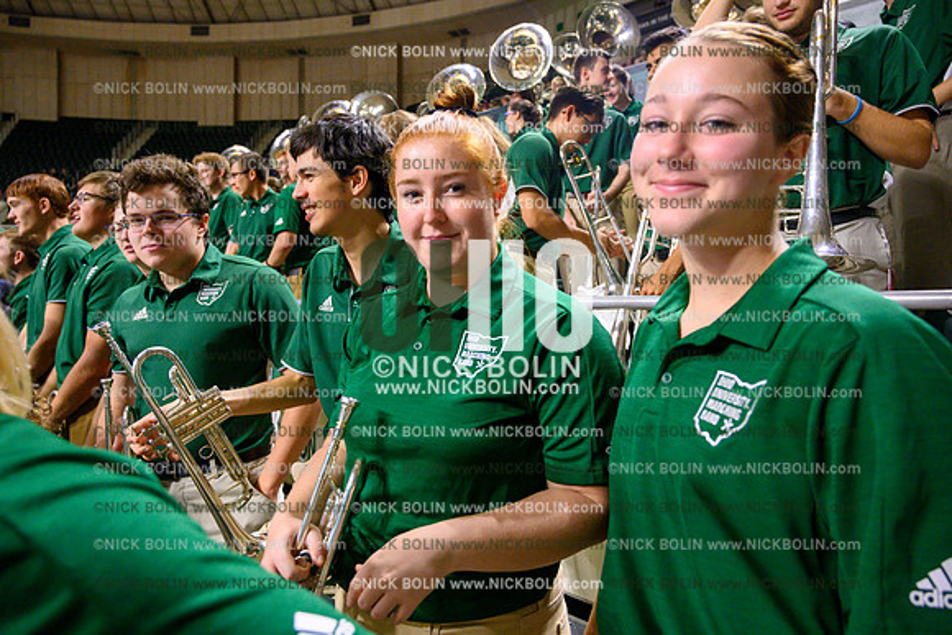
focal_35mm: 24
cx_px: 476
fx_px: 635
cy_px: 318
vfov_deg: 53.2
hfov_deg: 73.7
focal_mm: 24
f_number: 4.5
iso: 3200
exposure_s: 1/200
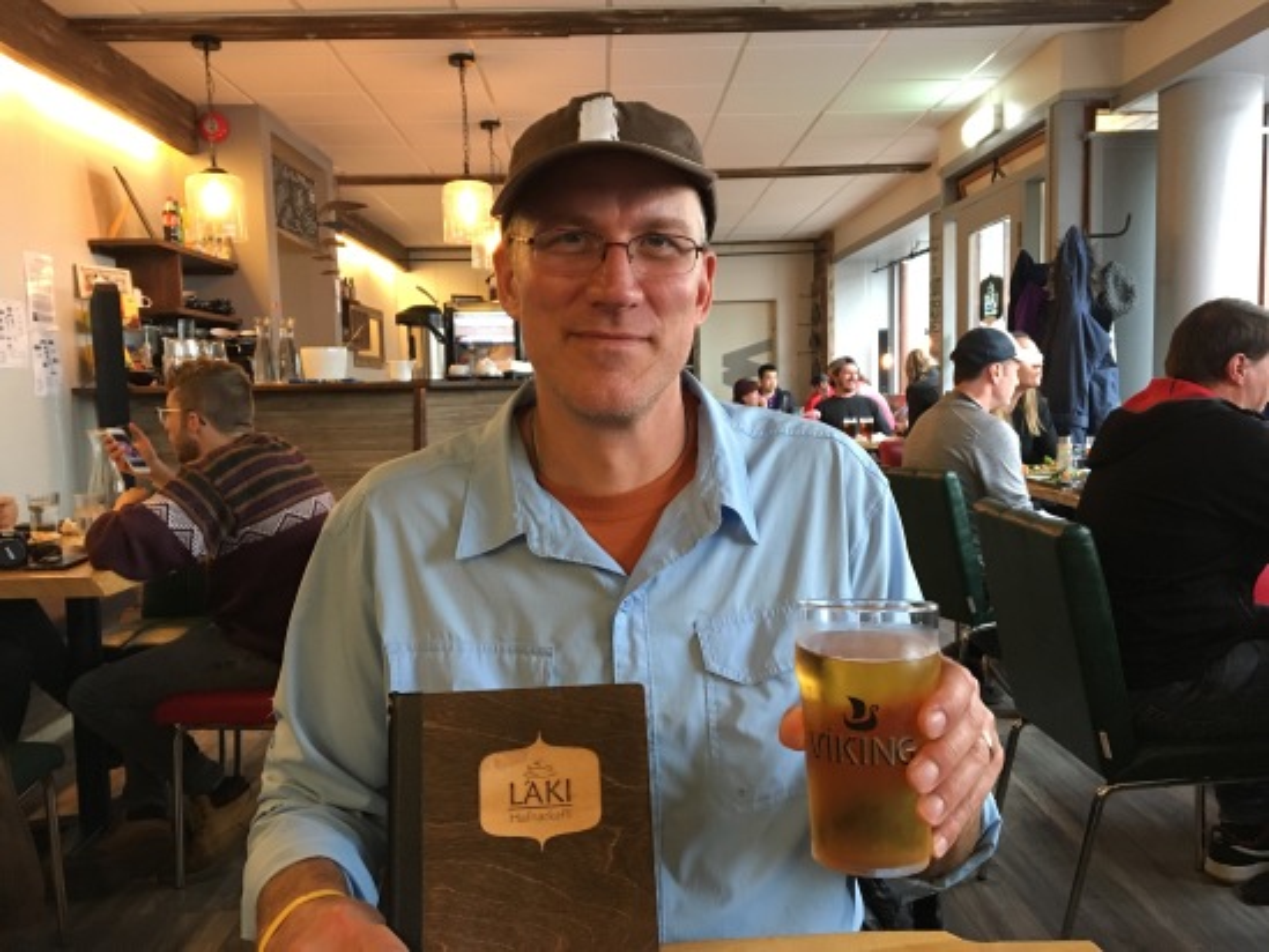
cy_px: 476
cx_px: 634
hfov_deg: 61.6
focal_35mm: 29
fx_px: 1063
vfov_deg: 48.2
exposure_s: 1/20
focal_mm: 4.15
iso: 200
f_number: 2.2
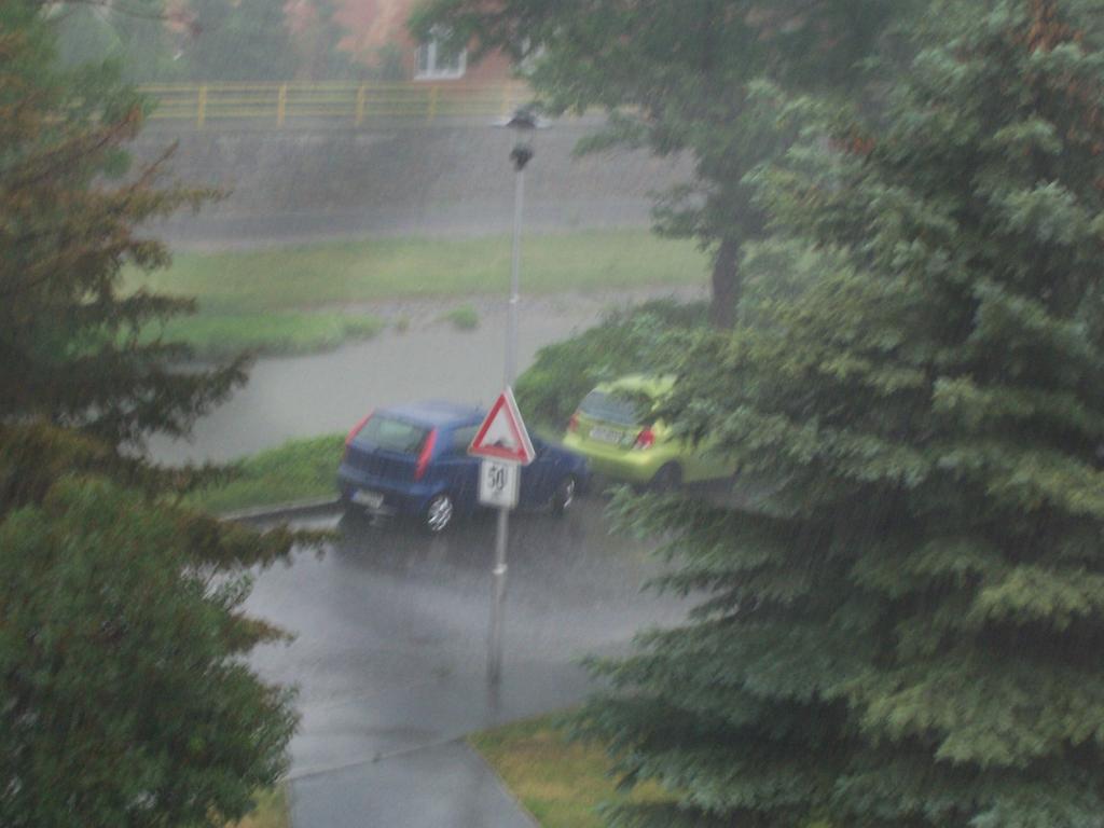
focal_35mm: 122
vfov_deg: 12.1
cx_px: 552
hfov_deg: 16.1
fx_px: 3891
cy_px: 414
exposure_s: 1/10
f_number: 4
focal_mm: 21
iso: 140
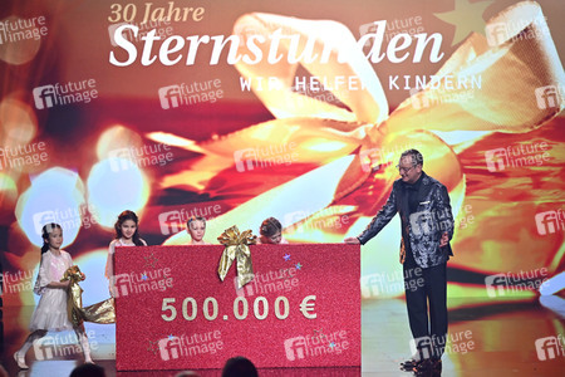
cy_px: 188
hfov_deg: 12.5
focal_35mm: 165
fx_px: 2589
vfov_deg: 8.3
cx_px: 282
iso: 1600
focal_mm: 165
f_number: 2.8
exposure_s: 1/400
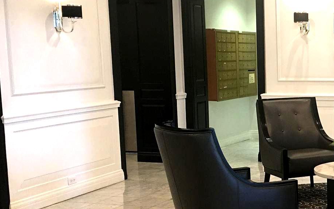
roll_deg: +0.8
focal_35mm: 69
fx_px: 628
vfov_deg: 18.8
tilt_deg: -8.3
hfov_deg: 27.9
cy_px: 148
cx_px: 339
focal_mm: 4.15
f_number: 2.2
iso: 50
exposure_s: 1/15
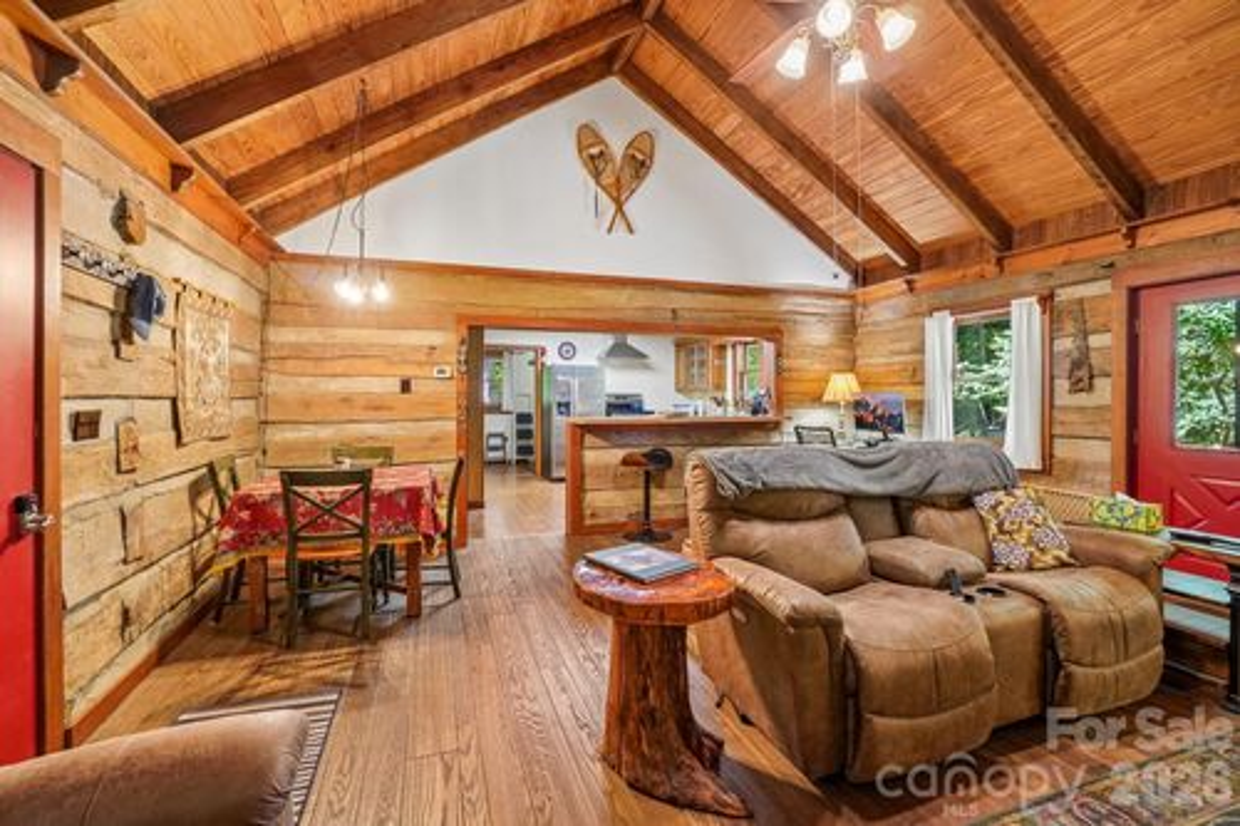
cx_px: 620
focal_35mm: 15
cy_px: 413
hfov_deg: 100.4
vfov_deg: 77.3
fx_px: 516
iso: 400
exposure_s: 1/4
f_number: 8
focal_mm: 10
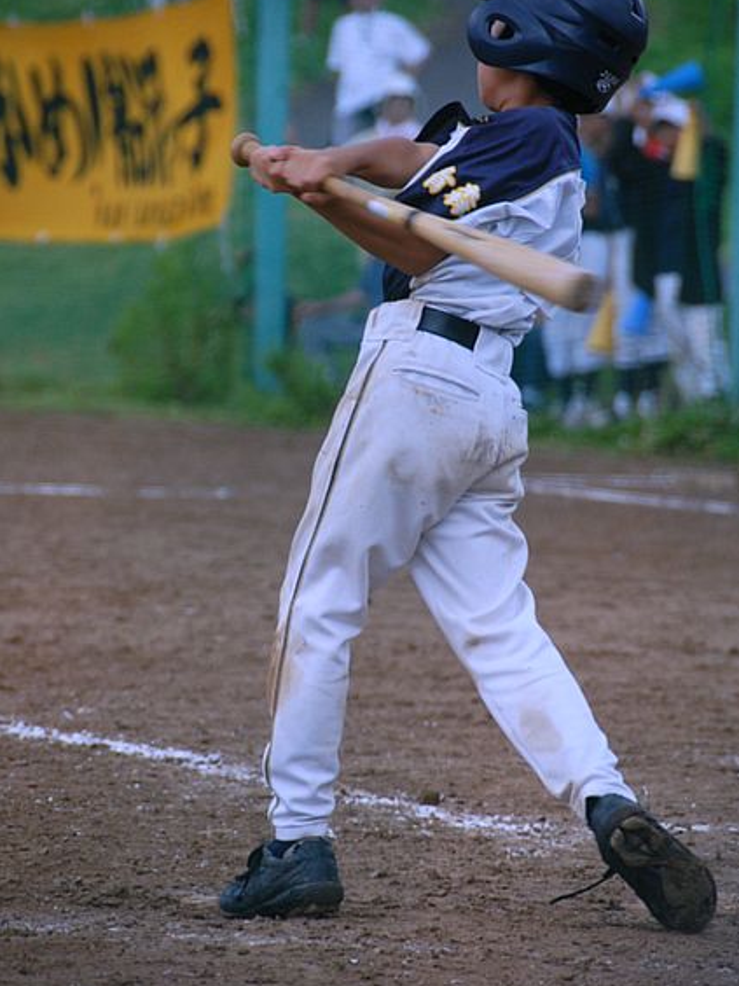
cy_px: 448
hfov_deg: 5.3
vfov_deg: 7.1
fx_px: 7913
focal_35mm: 278
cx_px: 369
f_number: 5.6
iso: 640
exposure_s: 1/500
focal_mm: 170
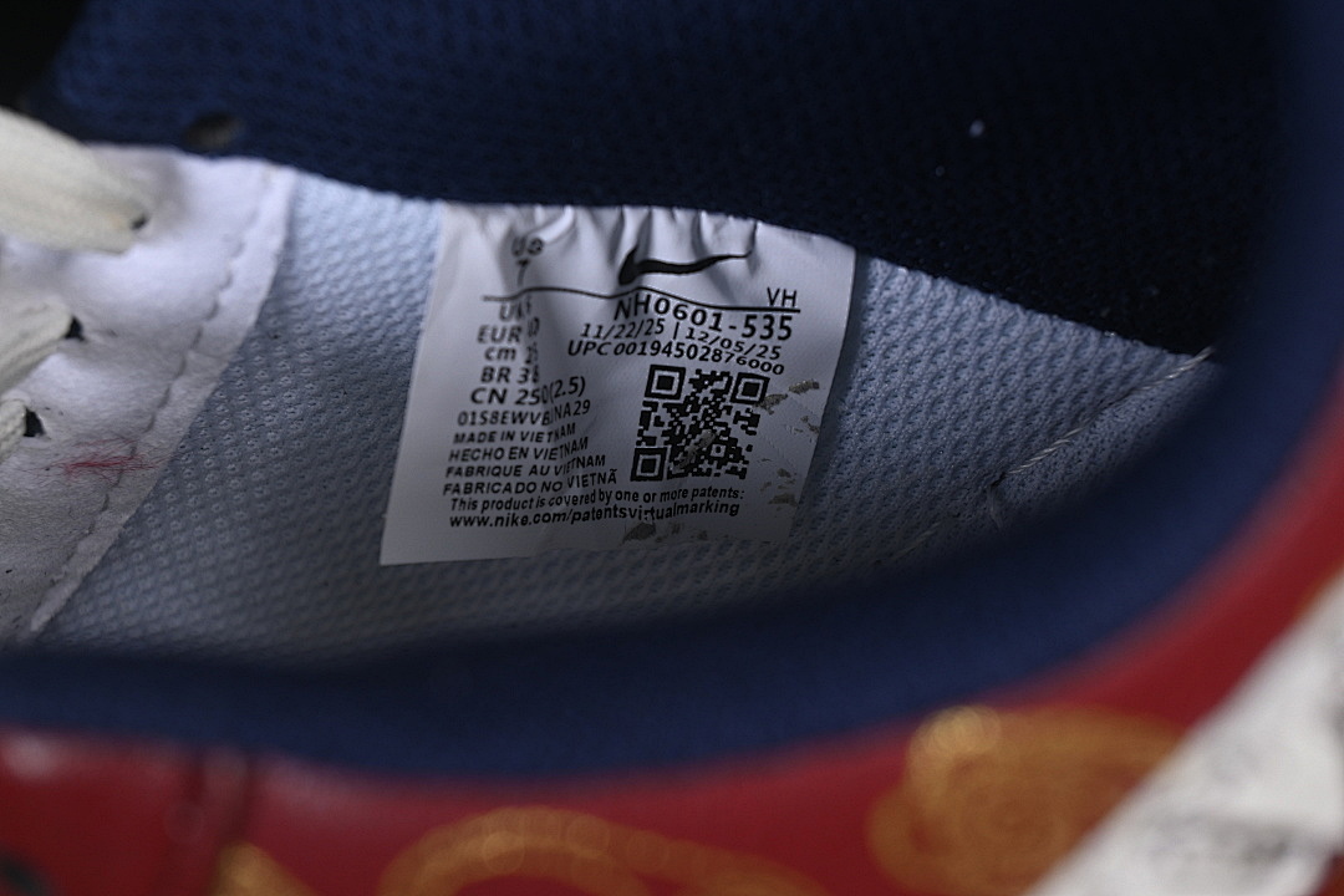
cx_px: 672
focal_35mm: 75
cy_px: 448
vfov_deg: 18.2
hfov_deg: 27.0
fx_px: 2800
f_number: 7.1
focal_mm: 50
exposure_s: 1/80
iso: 160
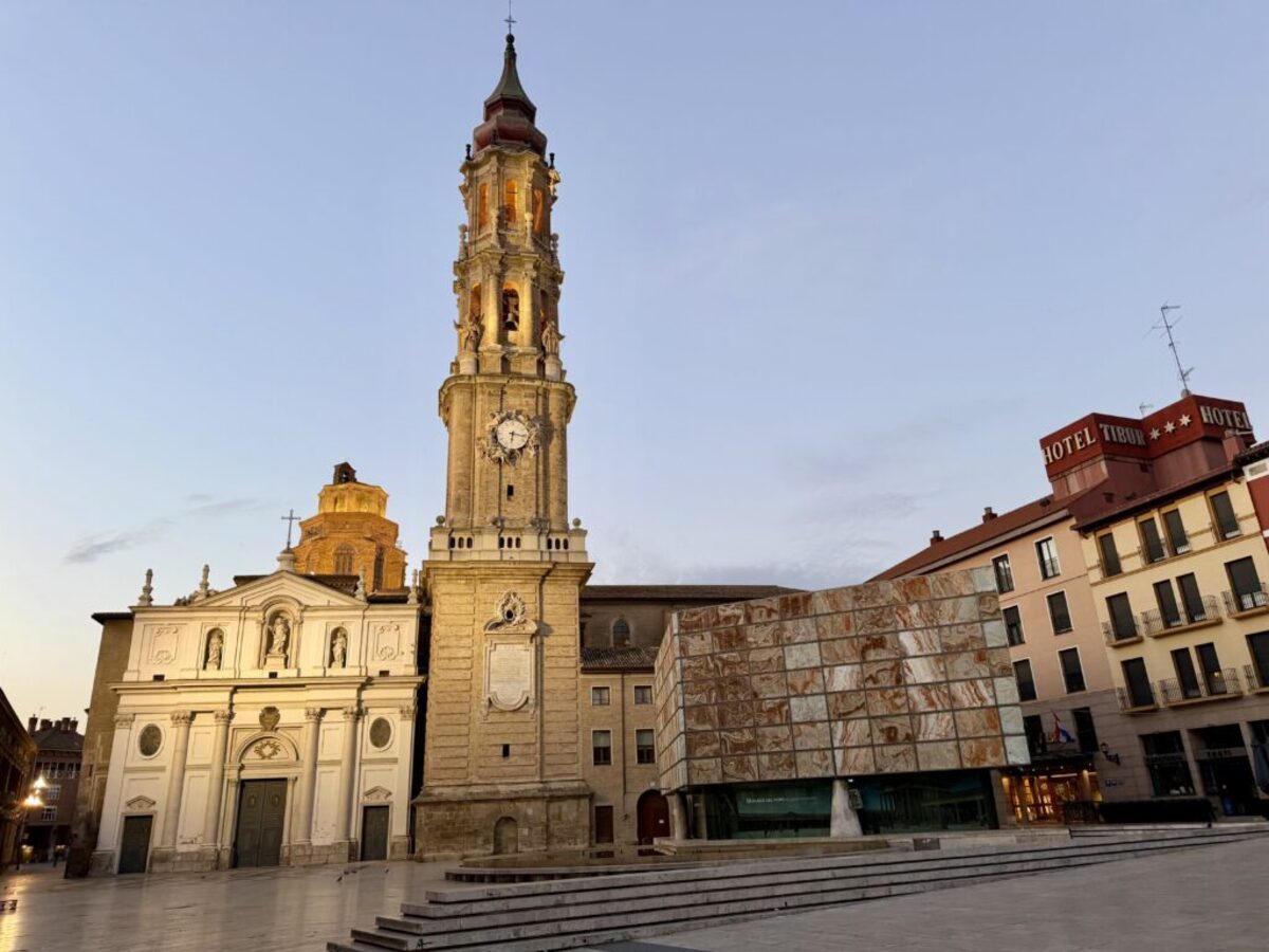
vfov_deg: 56.8
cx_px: 634
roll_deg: +3.2
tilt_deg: +21.6
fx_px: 880
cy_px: 476
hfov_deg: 71.6
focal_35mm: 24
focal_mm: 6.76
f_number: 1.78
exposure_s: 1/121
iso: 200
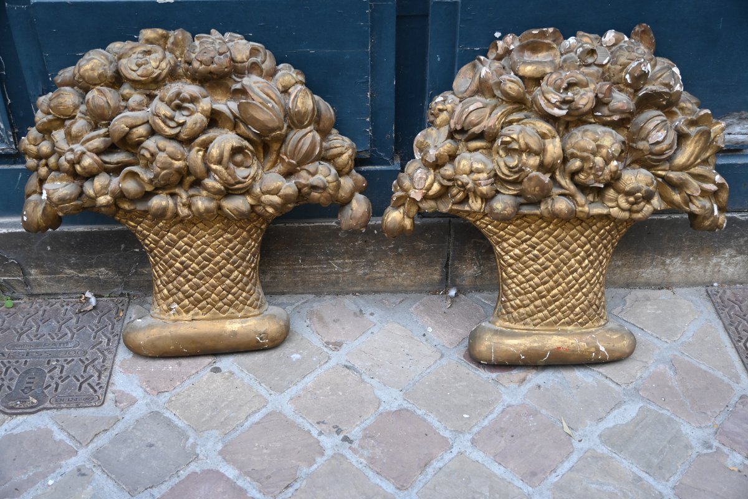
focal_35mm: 41
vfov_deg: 32.4
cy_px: 250
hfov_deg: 47.2
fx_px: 857
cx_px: 374
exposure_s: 1/125
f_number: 3.8
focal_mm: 27.5
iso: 500
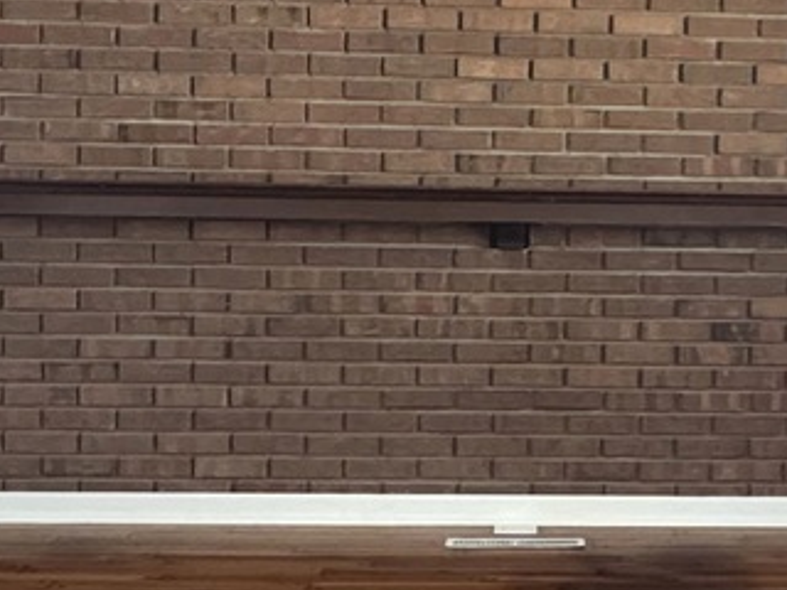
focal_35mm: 63
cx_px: 610
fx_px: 1432
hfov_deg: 30.1
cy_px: 243
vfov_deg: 23.3
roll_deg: -1.3
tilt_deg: -1.4
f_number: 2.2
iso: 640
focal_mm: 2.22
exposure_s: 1/60
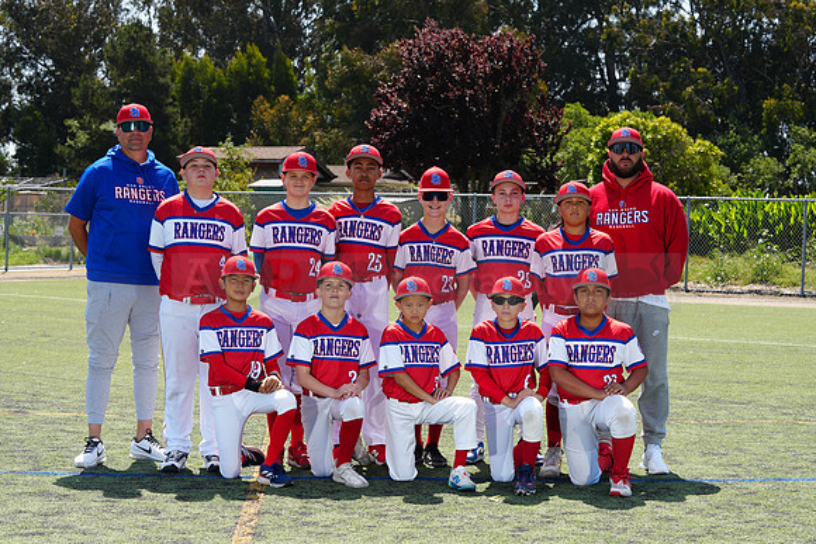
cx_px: 408
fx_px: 1587
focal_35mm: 70
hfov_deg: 28.8
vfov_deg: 19.5
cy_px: 272
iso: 160
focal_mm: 70
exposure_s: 1/250
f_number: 8
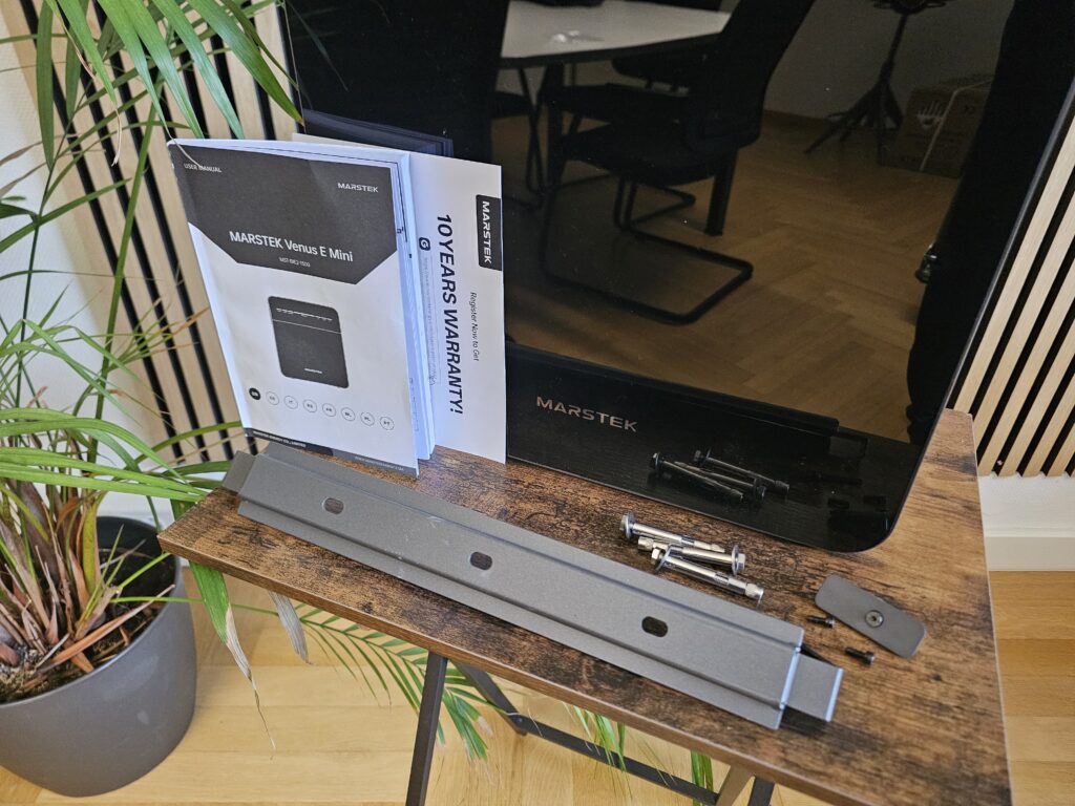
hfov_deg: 73.9
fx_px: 714
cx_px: 538
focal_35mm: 23
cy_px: 403
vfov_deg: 58.9
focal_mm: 6.3
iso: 640
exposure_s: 1/50
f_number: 1.7
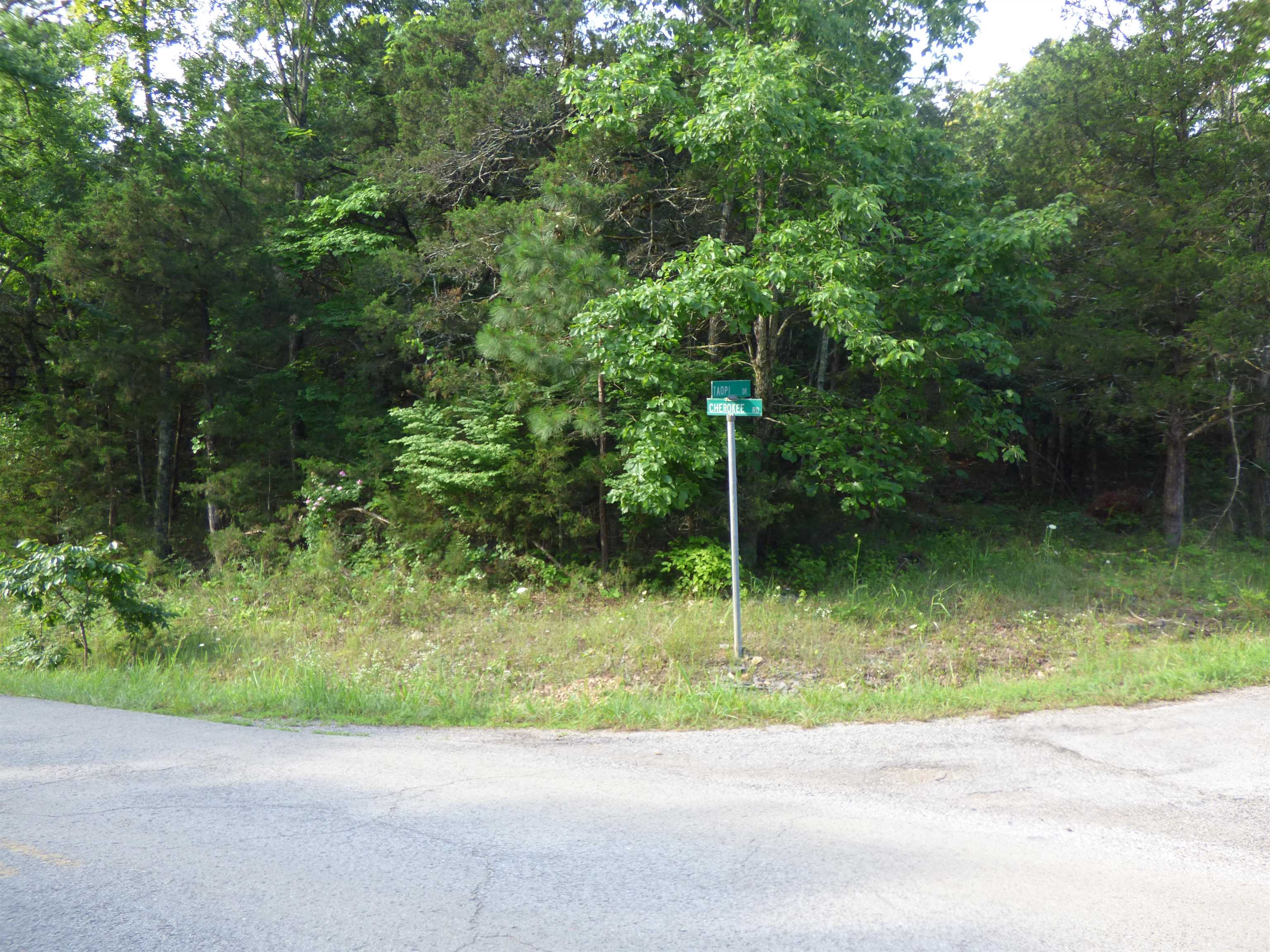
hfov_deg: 56.8
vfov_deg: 44.2
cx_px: 635
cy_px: 476
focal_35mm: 32
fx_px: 1174
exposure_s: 1/100
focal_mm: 5.53
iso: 100
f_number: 3.3
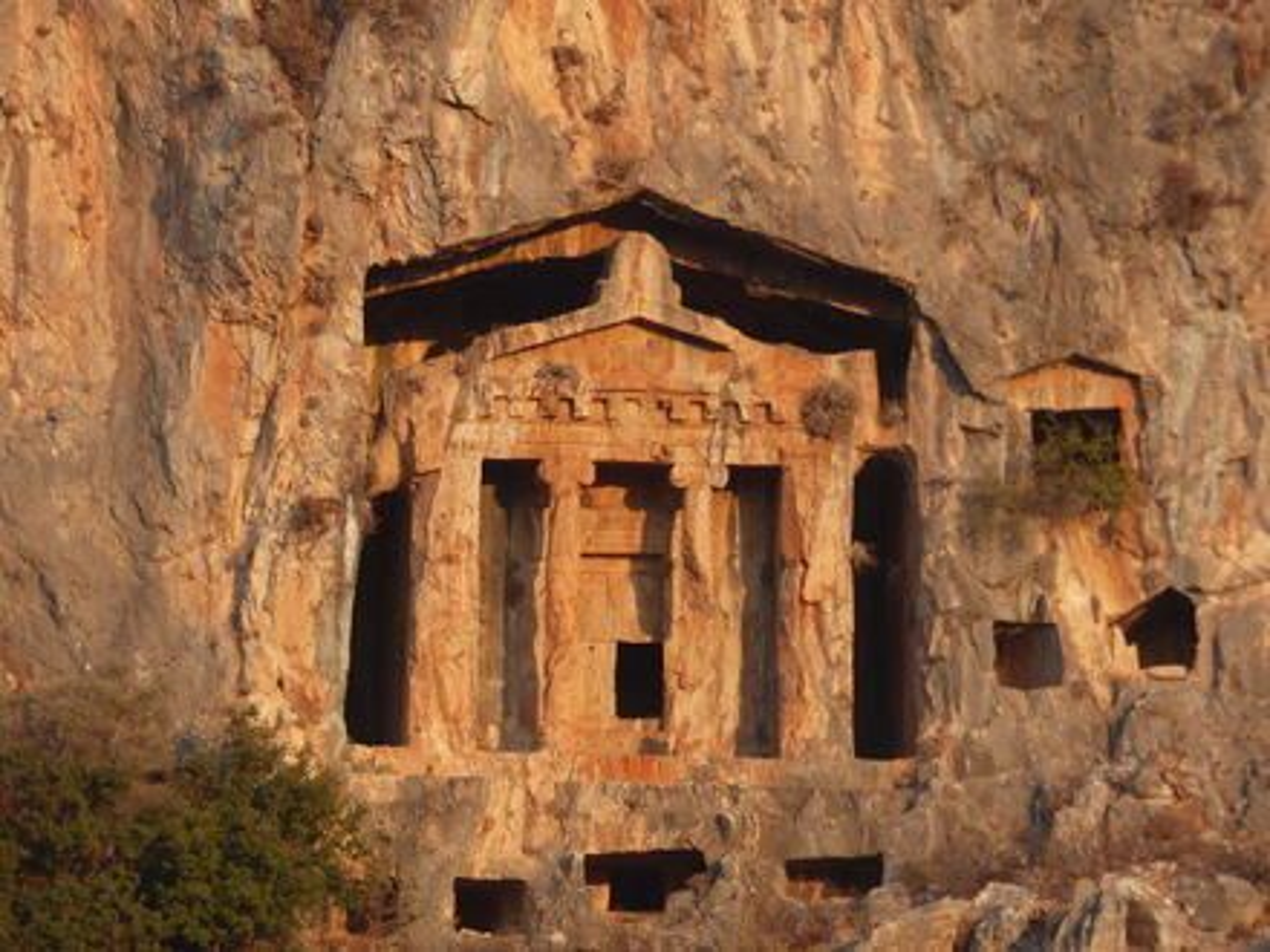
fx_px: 21976
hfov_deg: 3.3
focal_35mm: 599
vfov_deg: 2.5
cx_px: 635
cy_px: 476
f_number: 4
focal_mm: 107.8
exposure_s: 1/250
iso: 100
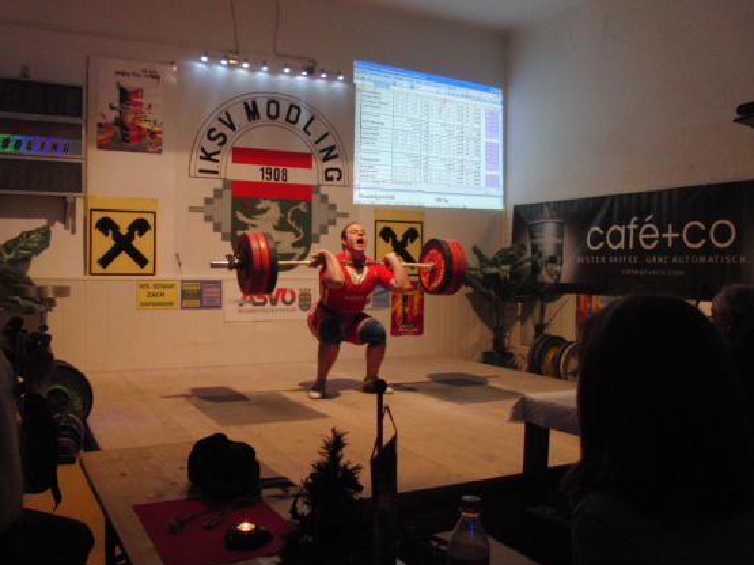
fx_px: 653
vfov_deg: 46.8
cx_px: 341
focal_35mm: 30
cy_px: 296
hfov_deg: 59.9
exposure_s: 1/80
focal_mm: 4.6
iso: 400
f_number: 2.8
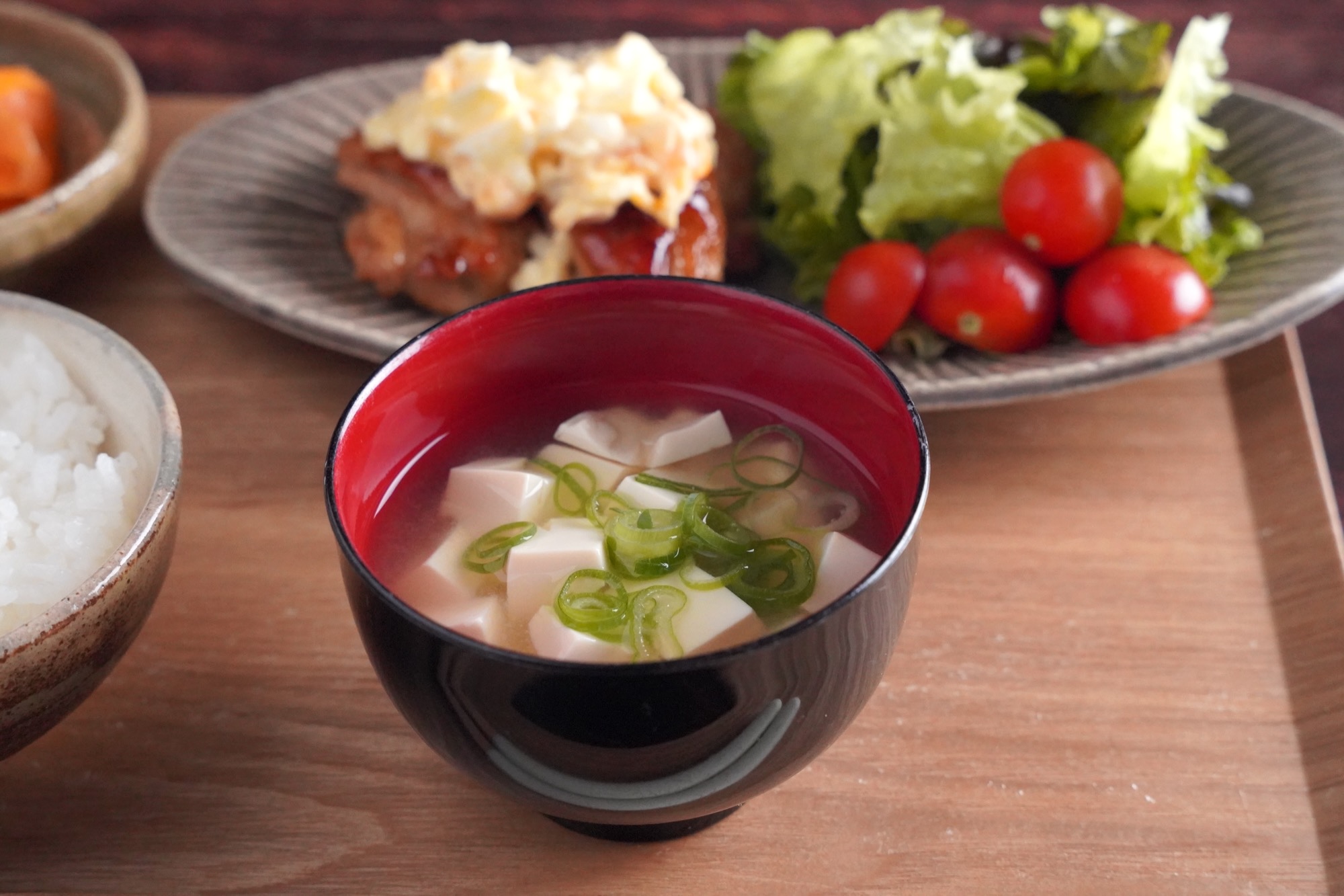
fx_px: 2613
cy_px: 448
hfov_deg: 28.8
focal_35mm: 70
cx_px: 672
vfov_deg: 19.5
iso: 12800
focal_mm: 70
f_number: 8
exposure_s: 1/200
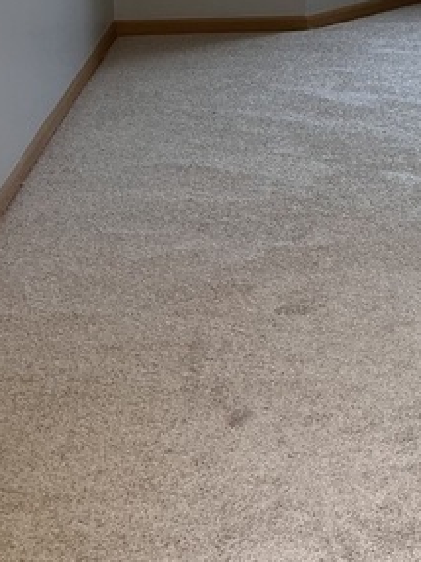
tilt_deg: -8.3
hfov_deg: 13.8
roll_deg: -0.7
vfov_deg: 19.1
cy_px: -82
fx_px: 1590
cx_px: 693
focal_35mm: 98
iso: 100
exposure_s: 1/120
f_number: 1.5
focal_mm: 5.7
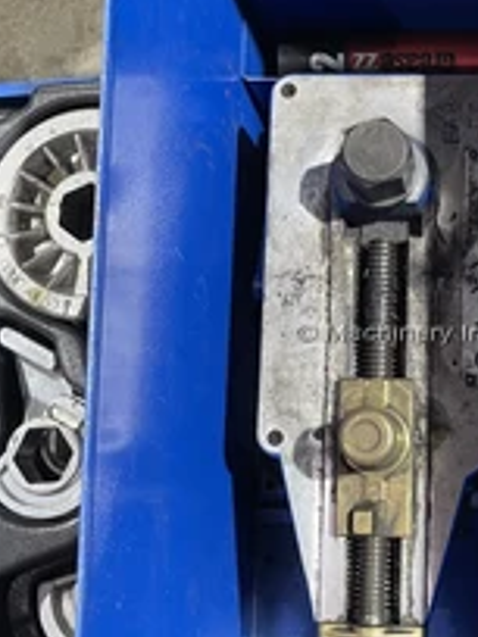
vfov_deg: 38.8
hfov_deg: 28.9
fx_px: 902
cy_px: 365
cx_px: 394
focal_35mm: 49
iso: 400
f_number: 1.6
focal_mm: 5.1
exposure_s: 1/40
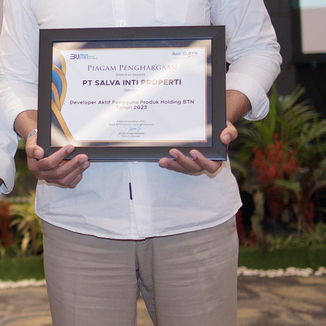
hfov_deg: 12.2
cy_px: 38
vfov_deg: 13.0
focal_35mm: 133
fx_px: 1417
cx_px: -224
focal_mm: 35
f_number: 1.8
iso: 500
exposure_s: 1/125
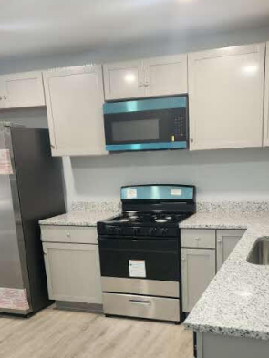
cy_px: 260
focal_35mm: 39
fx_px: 404
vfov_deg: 46.4
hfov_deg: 36.8
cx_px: 147
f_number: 1.8
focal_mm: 6.4
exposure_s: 1/120
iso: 400
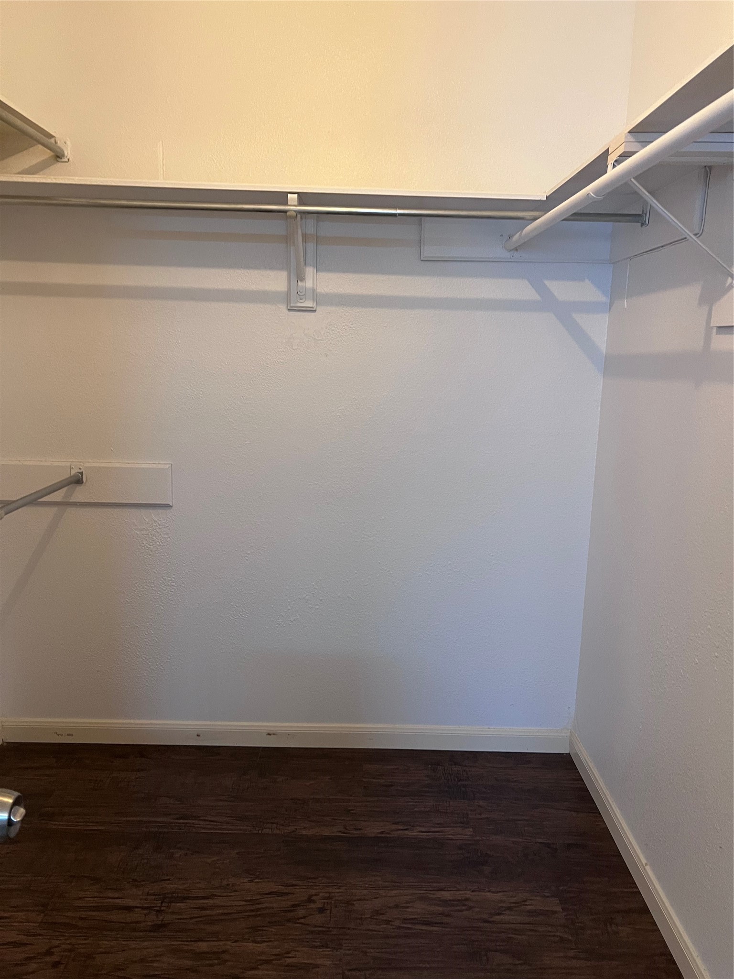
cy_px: 490
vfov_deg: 67.3
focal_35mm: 26
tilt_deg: -7.3
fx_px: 735
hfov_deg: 53.1
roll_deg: -1.0
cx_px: 367
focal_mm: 5.7
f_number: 1.5
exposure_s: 1/60
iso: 200
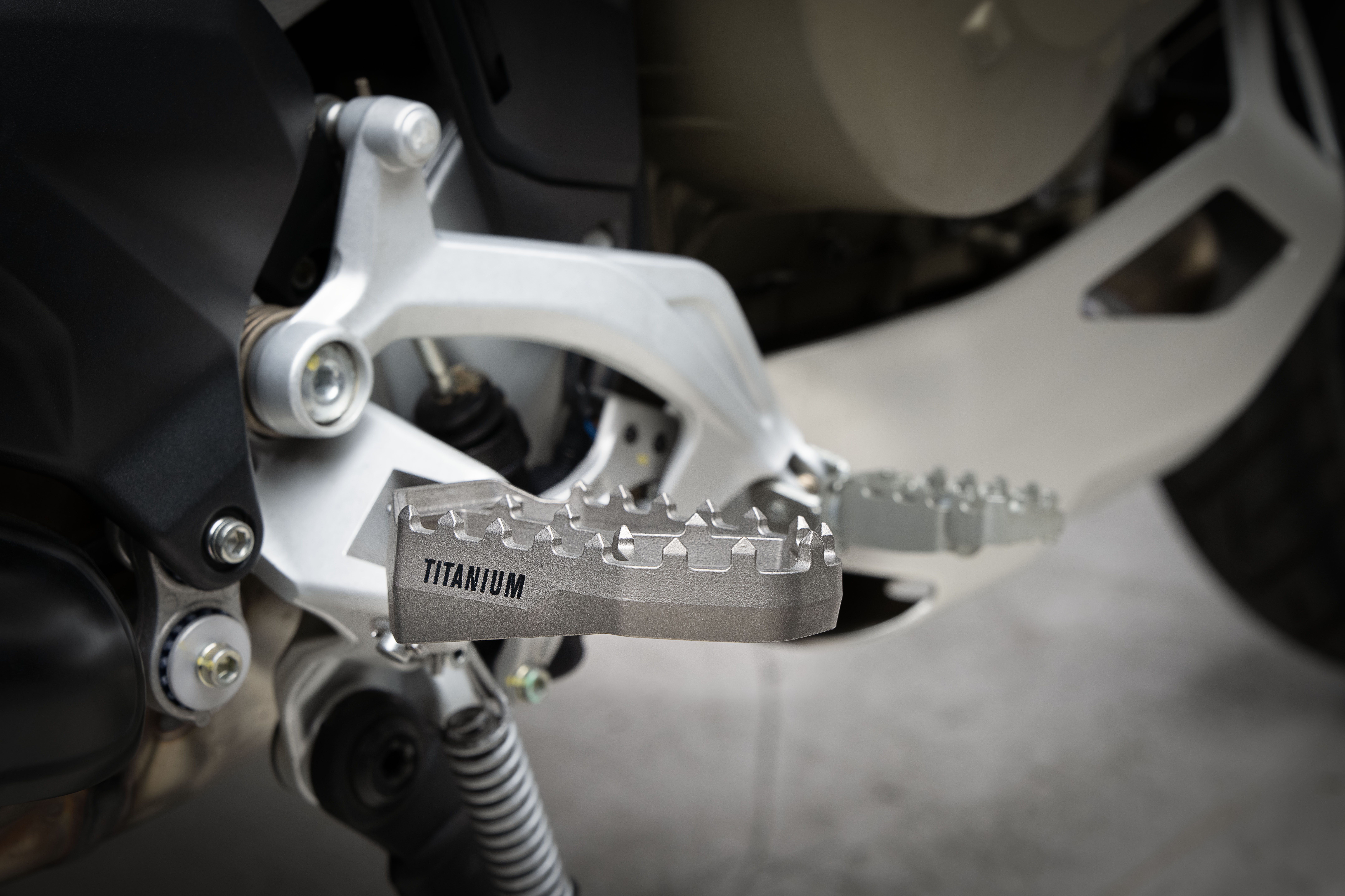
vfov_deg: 19.5
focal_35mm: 70
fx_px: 2615
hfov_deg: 28.8
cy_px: 448
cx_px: 672
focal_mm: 70
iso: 400
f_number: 9
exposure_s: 1/50
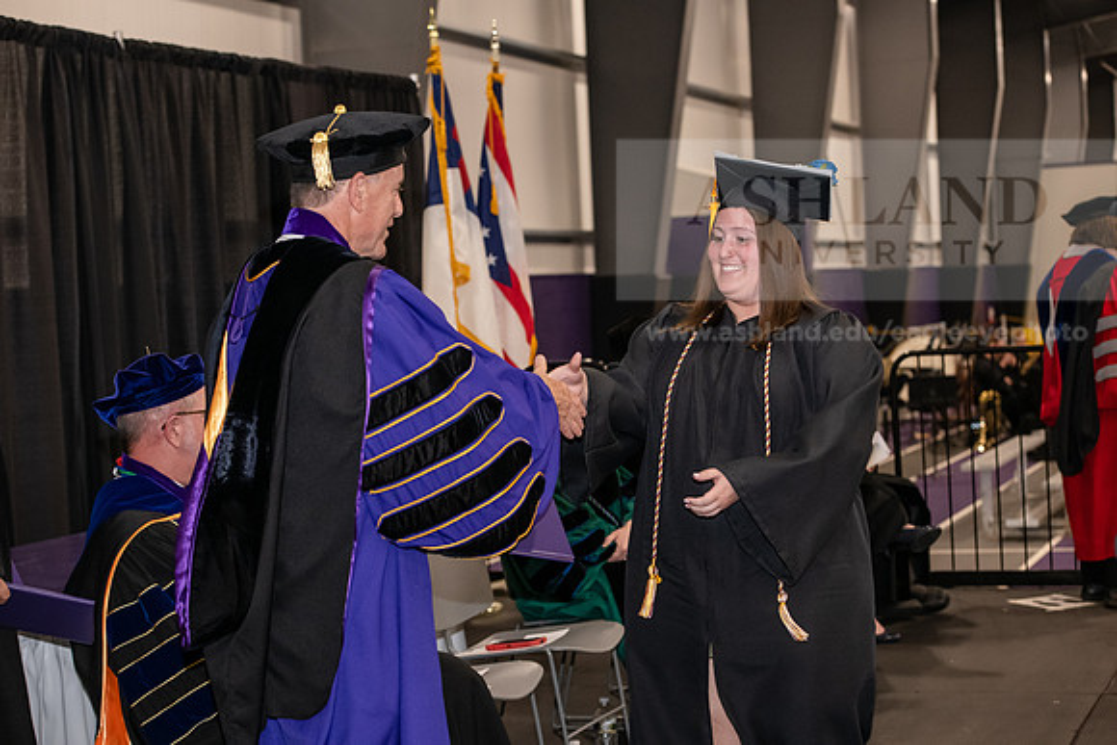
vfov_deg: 19.5
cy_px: 372
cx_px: 558
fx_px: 2172
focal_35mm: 70
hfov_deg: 28.8
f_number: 5
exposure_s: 1/200
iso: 2500
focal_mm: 70
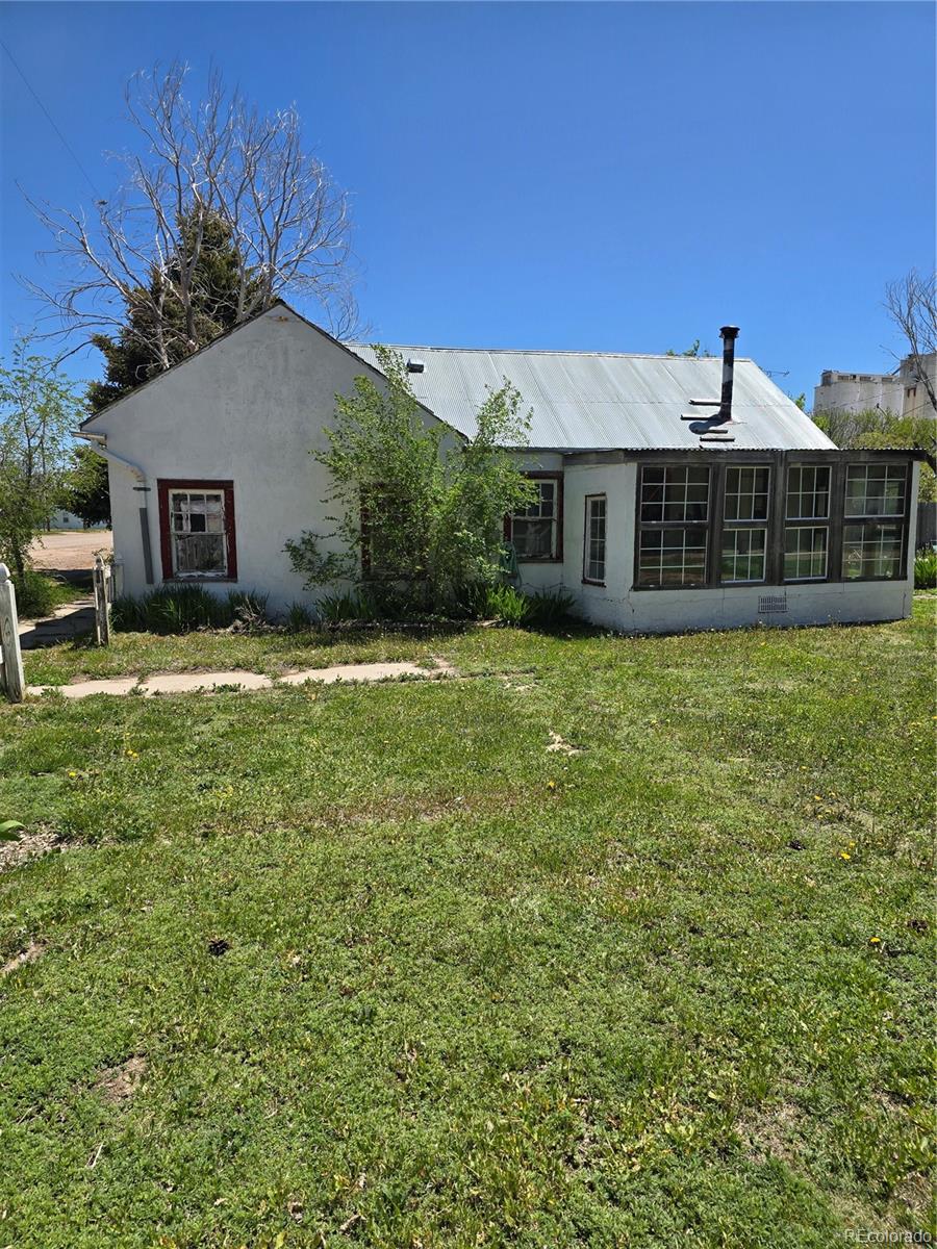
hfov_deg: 58.9
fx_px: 830
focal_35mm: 23
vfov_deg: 73.9
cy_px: 624
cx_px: 468
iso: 12
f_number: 1.7
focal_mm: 6.3
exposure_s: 1/1008
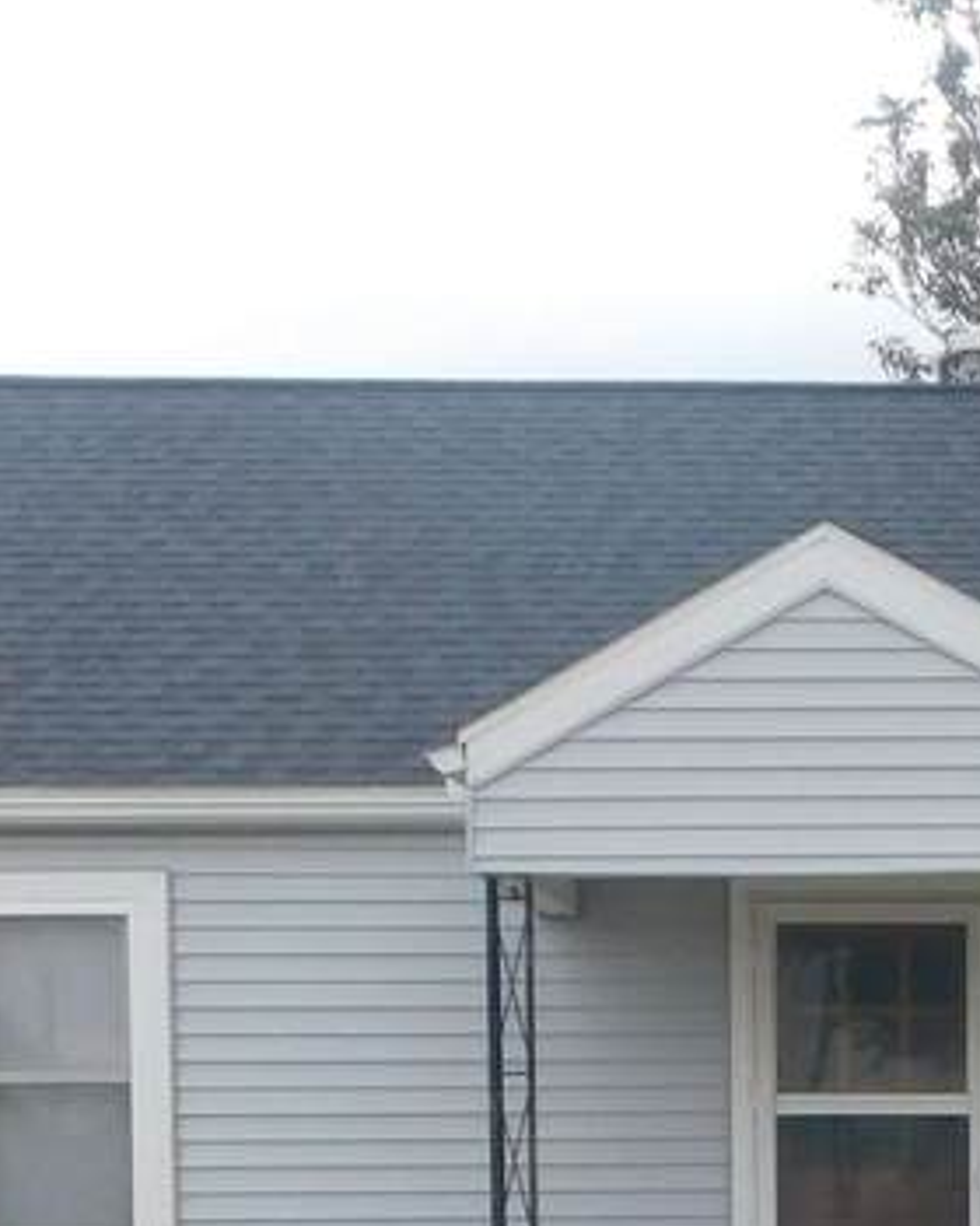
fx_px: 3879
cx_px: 1309
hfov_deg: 13.8
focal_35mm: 107
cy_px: 1471
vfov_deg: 17.1
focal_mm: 5.3
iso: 125
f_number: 3.2
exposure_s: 1/640
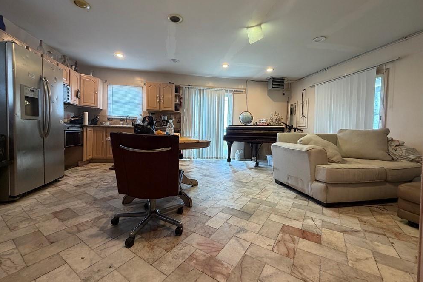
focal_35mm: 15
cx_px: 209
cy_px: 134
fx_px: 176
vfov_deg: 77.3
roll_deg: -1.0
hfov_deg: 100.4
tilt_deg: -0.9
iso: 200
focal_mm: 2.22
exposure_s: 1/60
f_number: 2.2
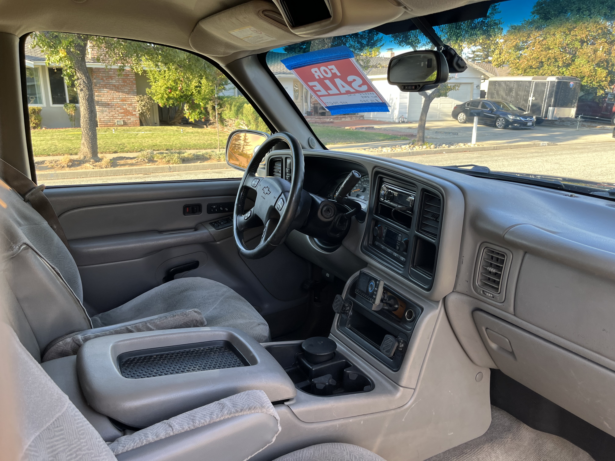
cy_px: 230
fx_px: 462
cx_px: 308
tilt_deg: -15.2
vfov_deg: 53.1
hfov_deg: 67.3
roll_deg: -0.2
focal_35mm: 26
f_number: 1.6
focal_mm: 5.1
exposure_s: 1/122
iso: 32
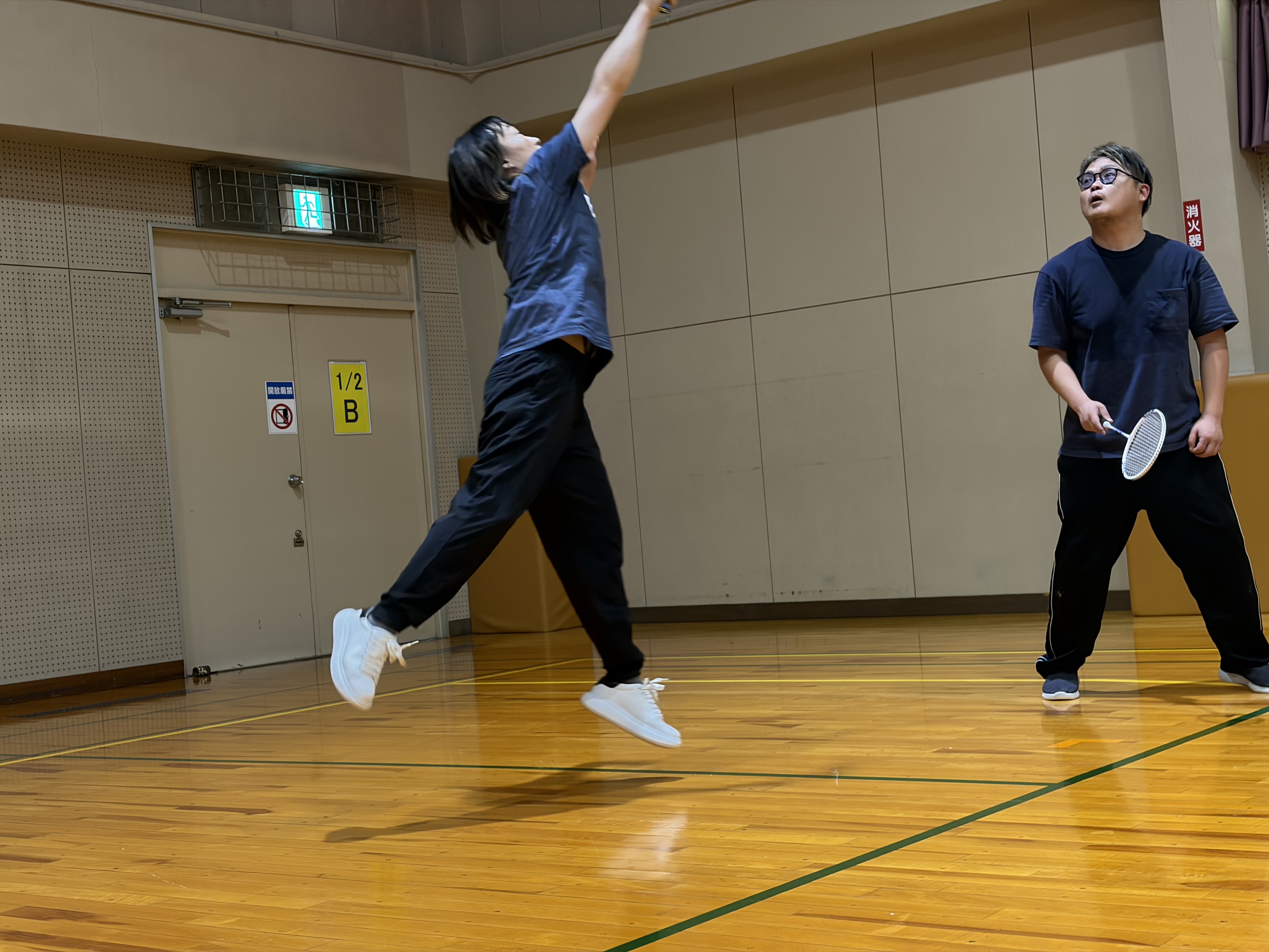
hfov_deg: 36.8
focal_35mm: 52
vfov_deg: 28.0
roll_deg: +4.5
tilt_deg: +1.3
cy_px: 476
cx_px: 634
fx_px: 1906
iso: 160
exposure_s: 1/45
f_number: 1.6
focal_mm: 5.96
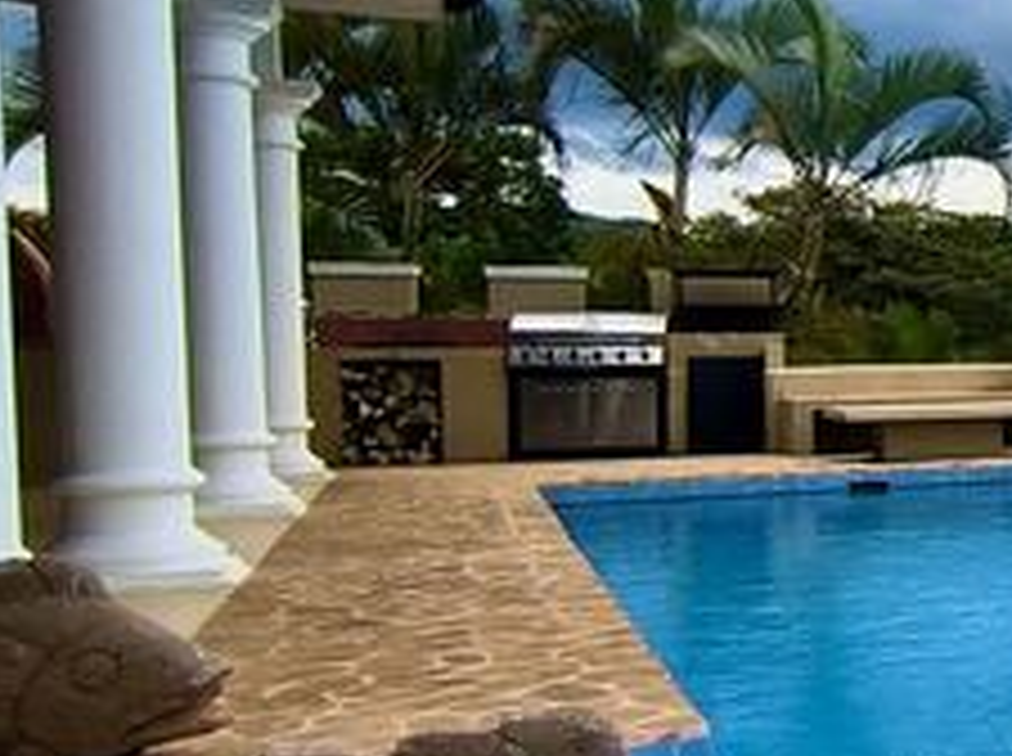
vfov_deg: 25.6
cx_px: 1709
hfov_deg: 23.0
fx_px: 1664
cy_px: 410
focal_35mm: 57
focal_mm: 1.65
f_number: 2.2
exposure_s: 1/2998
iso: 50
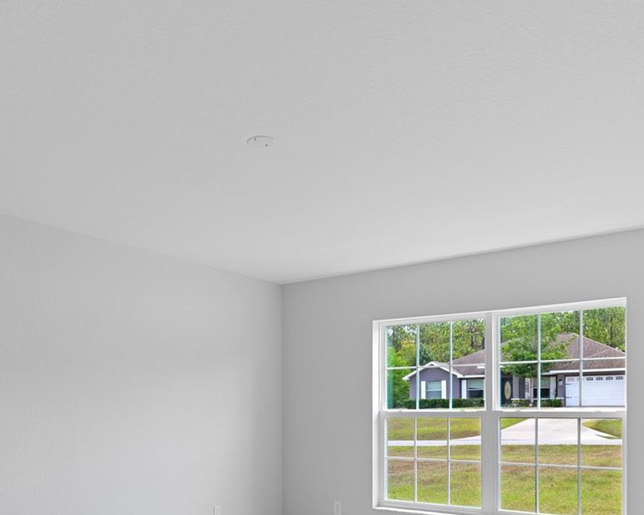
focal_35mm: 33
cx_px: 200
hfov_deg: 52.9
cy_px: 414
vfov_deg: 42.5
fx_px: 629
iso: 320
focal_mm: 12
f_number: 8
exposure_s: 1/6
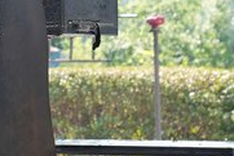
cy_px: 10
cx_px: -100
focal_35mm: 278
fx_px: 1808
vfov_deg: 4.9
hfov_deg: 7.3
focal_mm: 70
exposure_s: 1/100
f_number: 5
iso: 400
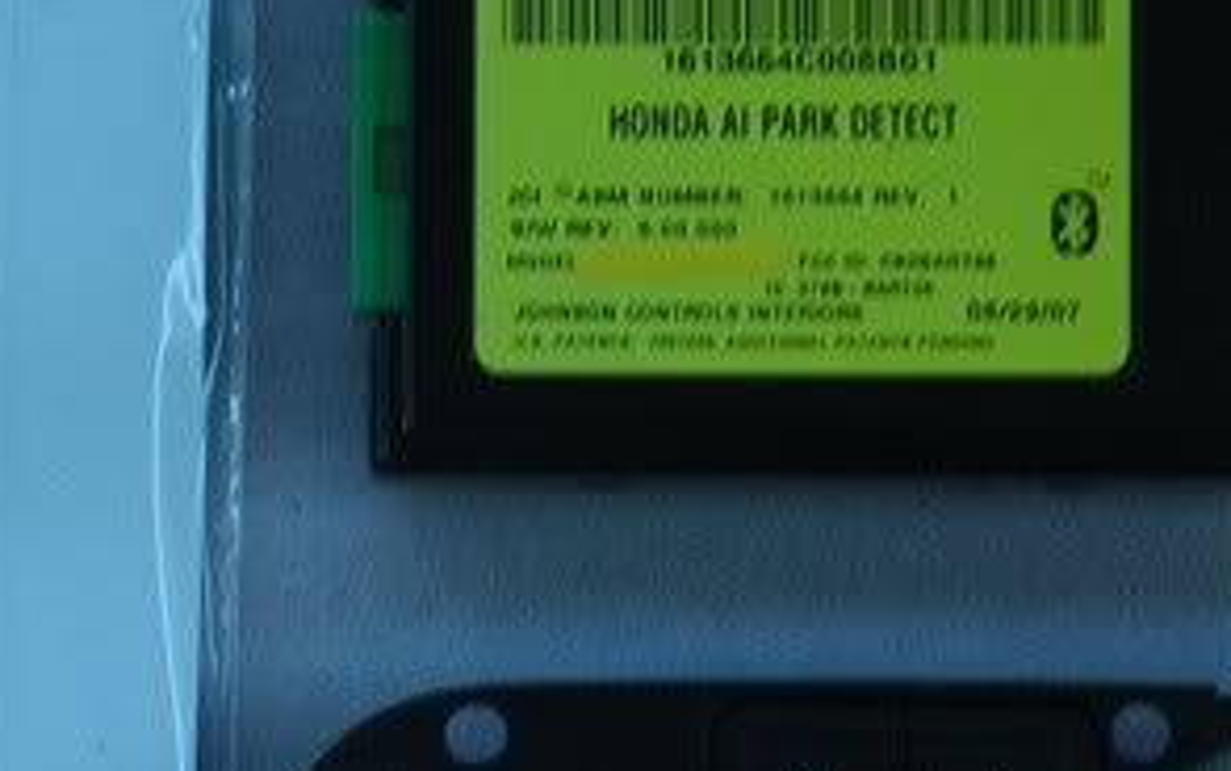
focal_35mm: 242
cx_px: 243
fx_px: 8122
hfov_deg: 8.6
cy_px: 570
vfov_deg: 5.4
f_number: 5.6
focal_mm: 62
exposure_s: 1/30
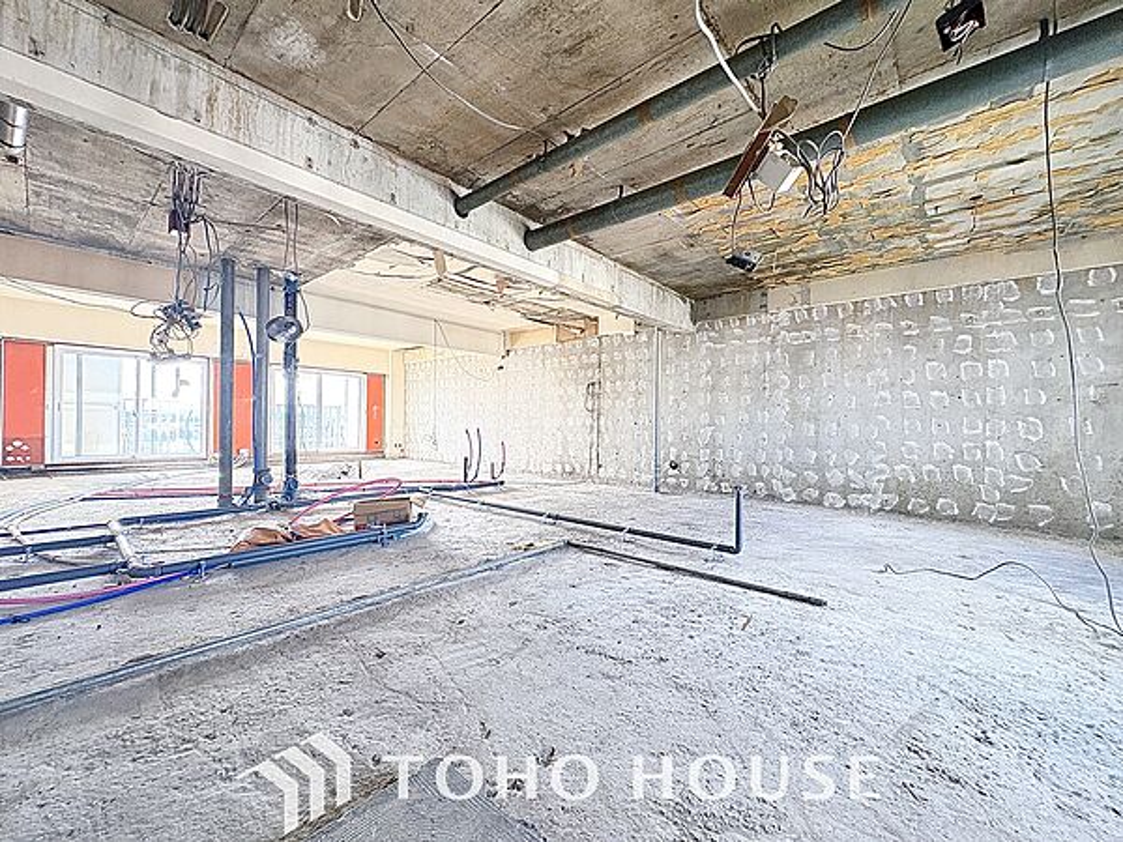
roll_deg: -0.3
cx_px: 562
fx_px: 454
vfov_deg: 85.7
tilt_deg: +0.6
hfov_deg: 102.1
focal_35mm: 14
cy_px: 421
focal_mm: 2.22
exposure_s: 1/71
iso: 250
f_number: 2.2
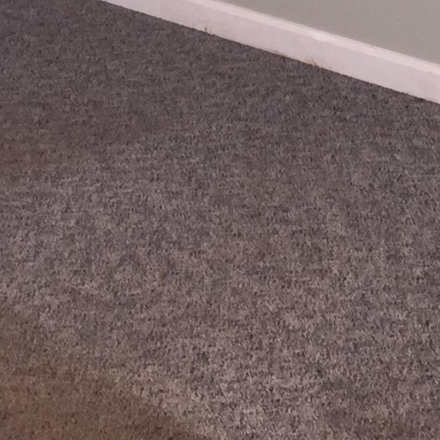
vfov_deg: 14.1
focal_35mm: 119
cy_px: -131
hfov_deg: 14.6
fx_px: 1711
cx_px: 264
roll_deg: -2.1
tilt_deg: -13.9
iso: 32
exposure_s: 1/30
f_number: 2.2
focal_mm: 4.15
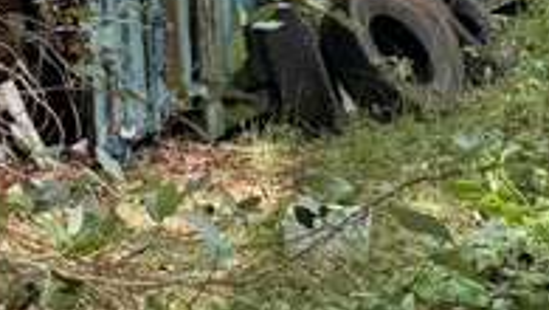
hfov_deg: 15.7
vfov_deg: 8.7
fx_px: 1996
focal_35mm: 137
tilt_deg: -5.4
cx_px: 279
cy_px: -135
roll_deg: +2.8
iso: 80
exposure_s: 1/695
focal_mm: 6.76
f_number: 1.78
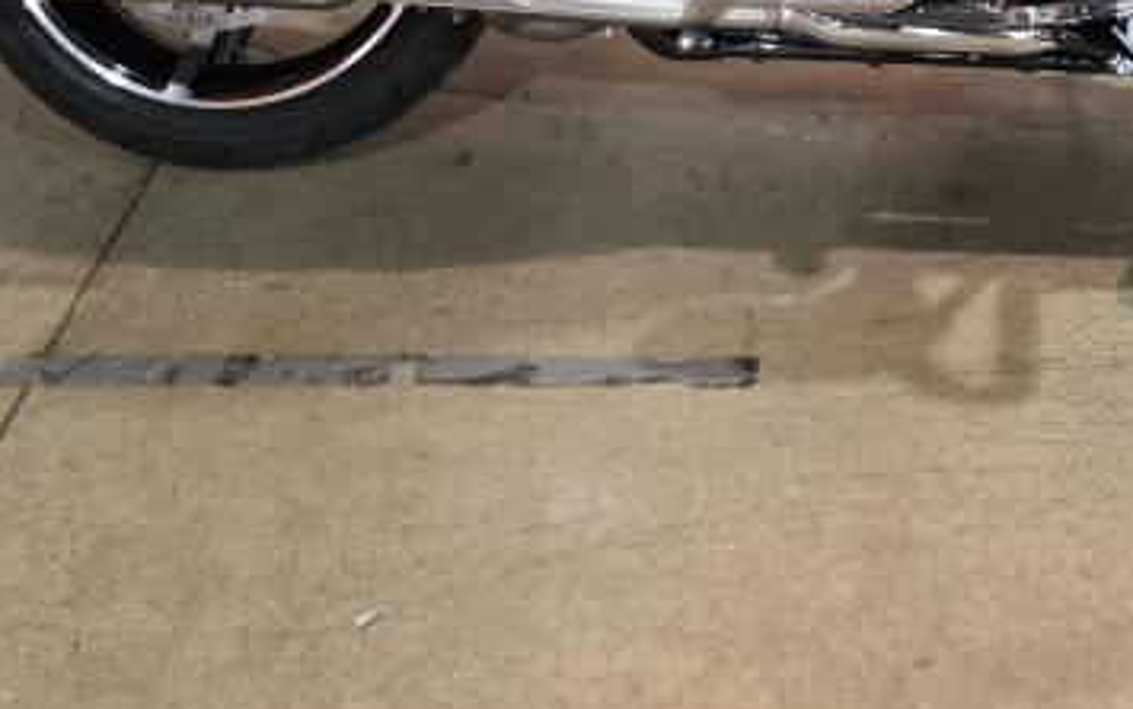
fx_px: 1699
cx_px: 862
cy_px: -230
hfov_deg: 36.0
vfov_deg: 21.2
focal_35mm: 55
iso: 1000
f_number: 1.7
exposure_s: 1/120
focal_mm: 6.3
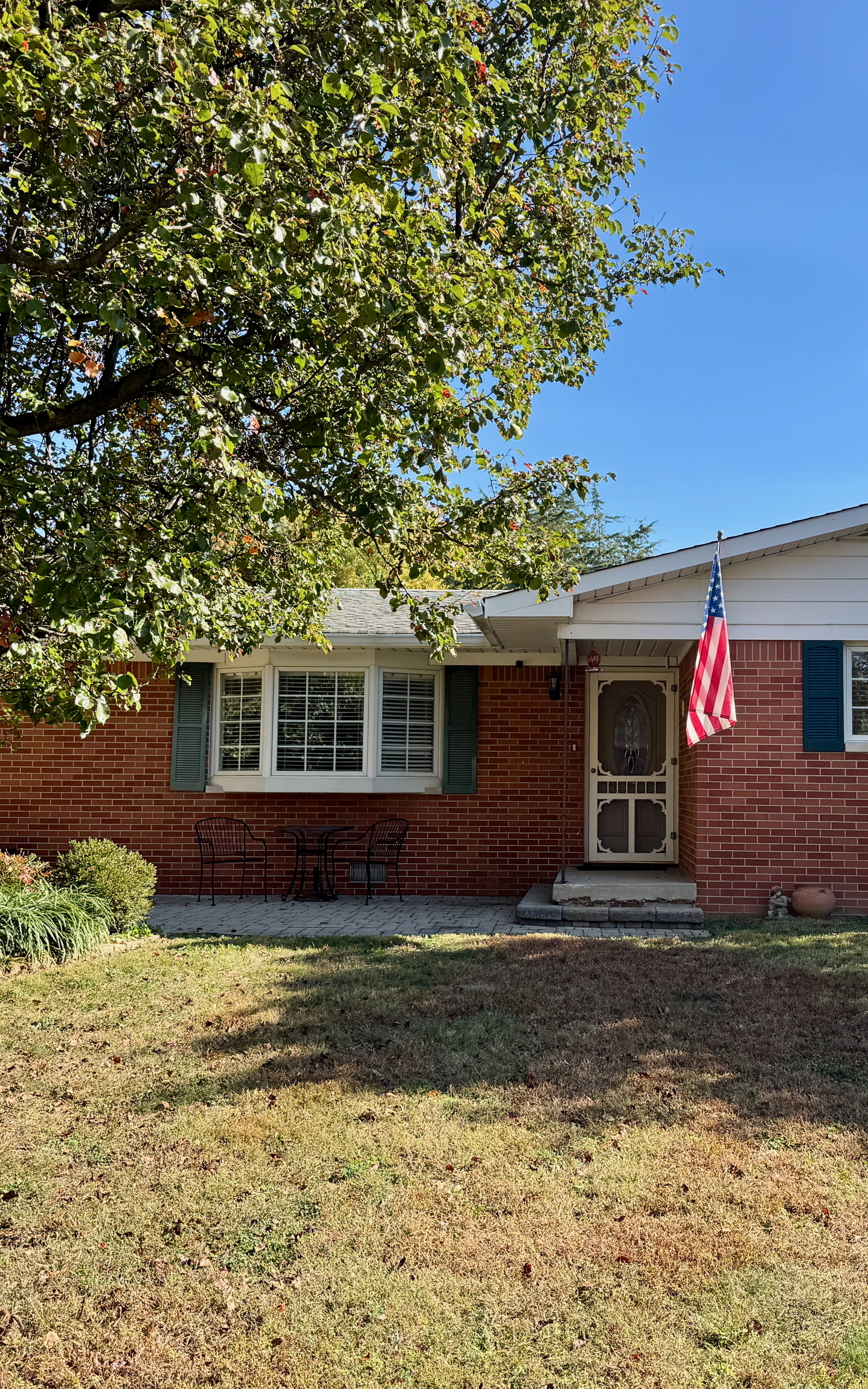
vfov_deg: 56.7
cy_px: 695
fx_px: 1287
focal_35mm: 34
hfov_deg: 37.0
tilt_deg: +3.6
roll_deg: +1.0
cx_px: 561
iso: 80
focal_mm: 6.76
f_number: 1.78
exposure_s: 1/1637
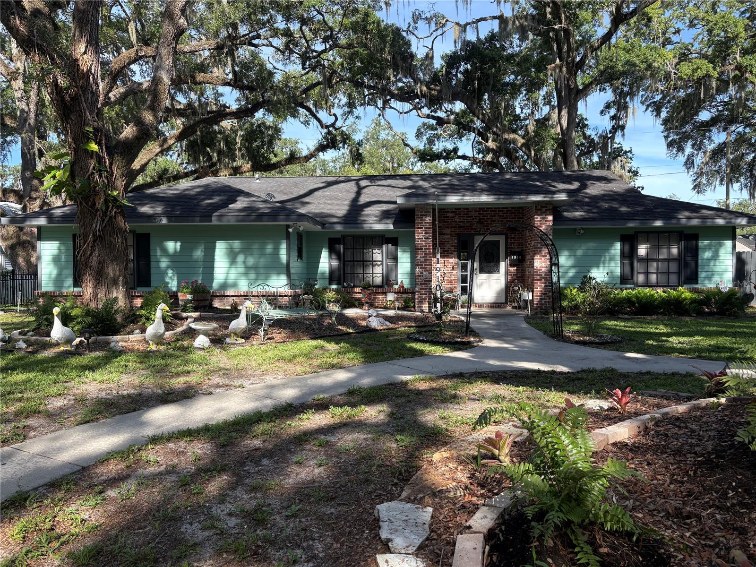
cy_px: 284
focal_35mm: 26
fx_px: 568
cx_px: 378
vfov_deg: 53.1
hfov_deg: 67.3
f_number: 1.6
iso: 64
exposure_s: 1/1081
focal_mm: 5.96
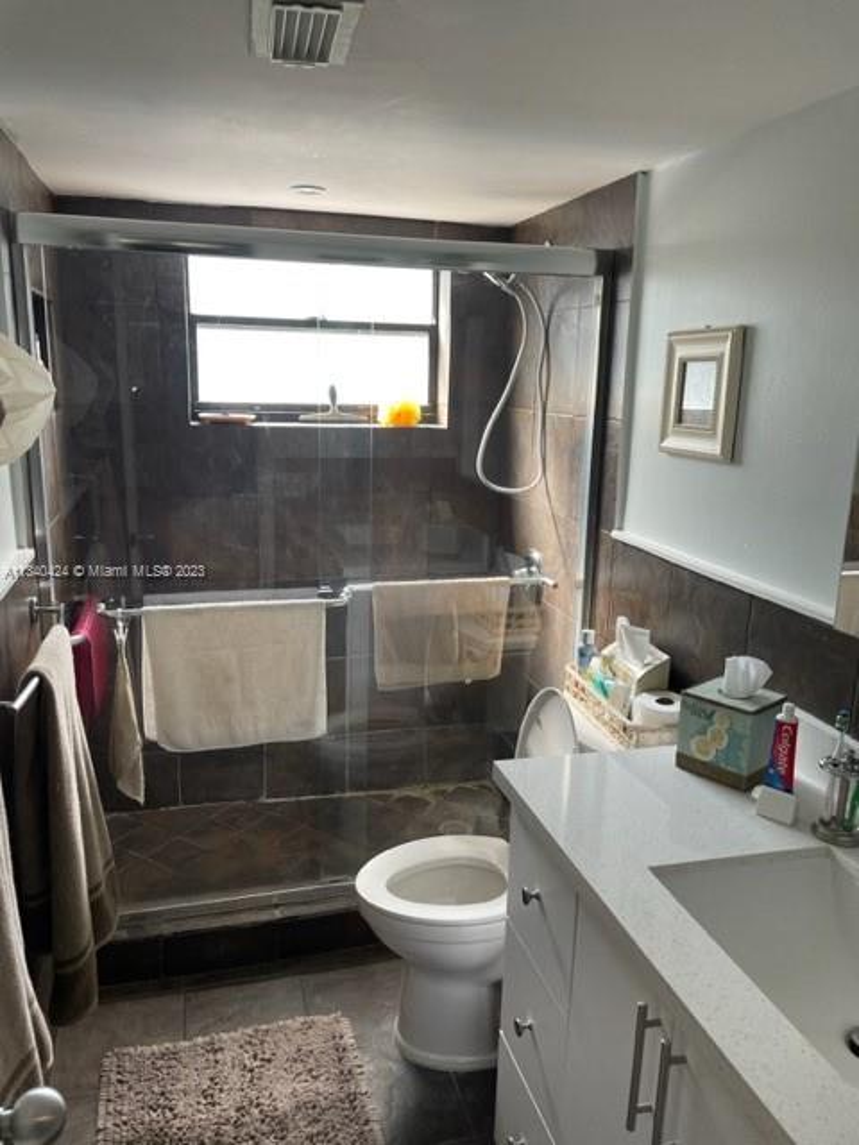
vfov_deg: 67.3
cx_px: 430
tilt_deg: -11.8
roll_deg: -0.6
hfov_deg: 53.1
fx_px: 860
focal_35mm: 26
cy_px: 572
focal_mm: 4.2
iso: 125
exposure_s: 1/120
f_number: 1.6
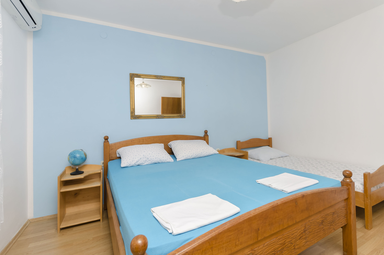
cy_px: 128
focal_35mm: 16
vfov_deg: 71.8
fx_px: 176
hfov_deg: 95.1
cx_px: 192
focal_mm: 11
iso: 250
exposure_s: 1/100
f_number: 8
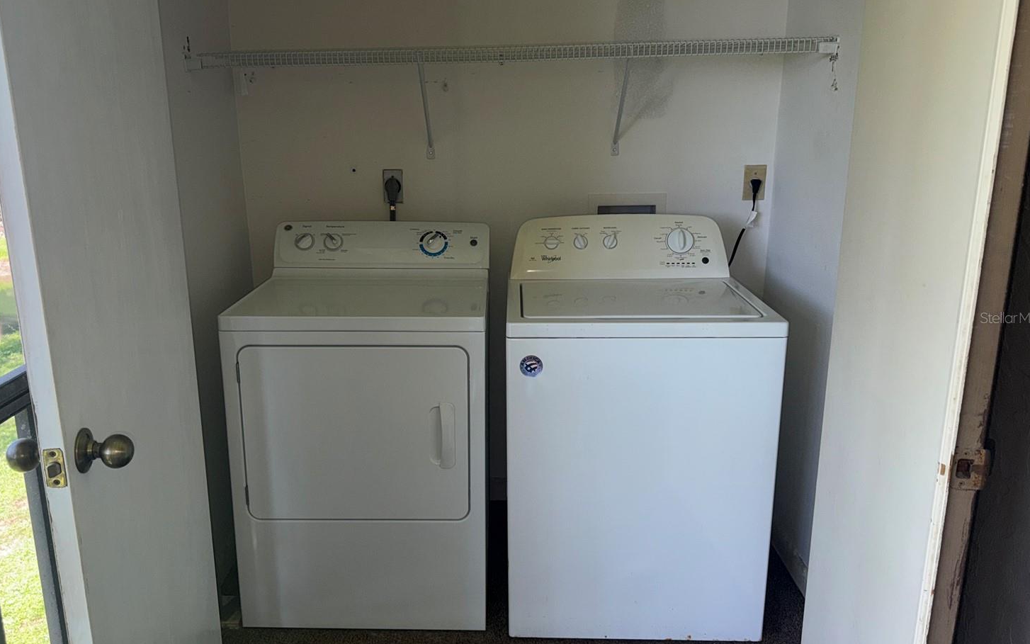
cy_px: 317
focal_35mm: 28
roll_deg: +0.3
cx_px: 480
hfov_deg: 66.4
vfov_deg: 44.5
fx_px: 786
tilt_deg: -15.5
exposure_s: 1/200
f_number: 1.78
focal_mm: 6.76
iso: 50
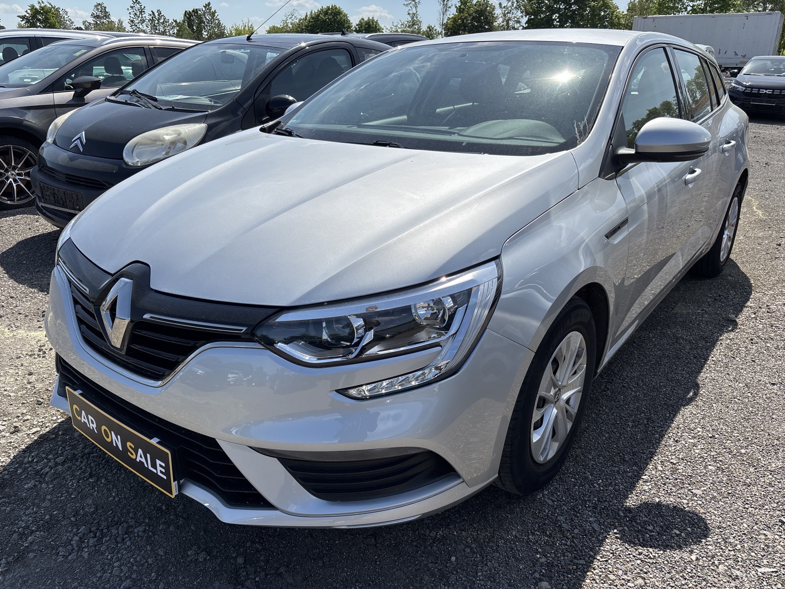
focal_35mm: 26
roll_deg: -1.9
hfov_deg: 67.3
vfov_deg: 53.1
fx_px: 590
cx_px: 392
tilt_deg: -20.8
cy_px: 294
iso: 50
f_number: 1.6
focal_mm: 5.96
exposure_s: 1/4255
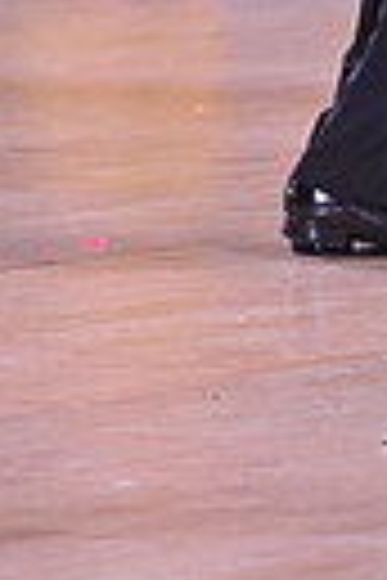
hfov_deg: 1.5
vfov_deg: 2.3
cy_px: -256
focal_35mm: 901
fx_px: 14527
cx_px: 389
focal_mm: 200
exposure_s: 1/400
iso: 4000
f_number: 5
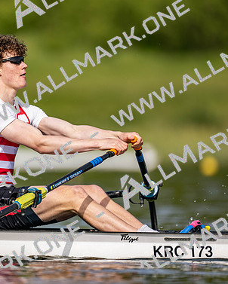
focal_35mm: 866
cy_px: 139
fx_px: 7299
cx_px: 56
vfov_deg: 2.2
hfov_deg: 1.8
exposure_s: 1/2500
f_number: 4
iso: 200
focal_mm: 600
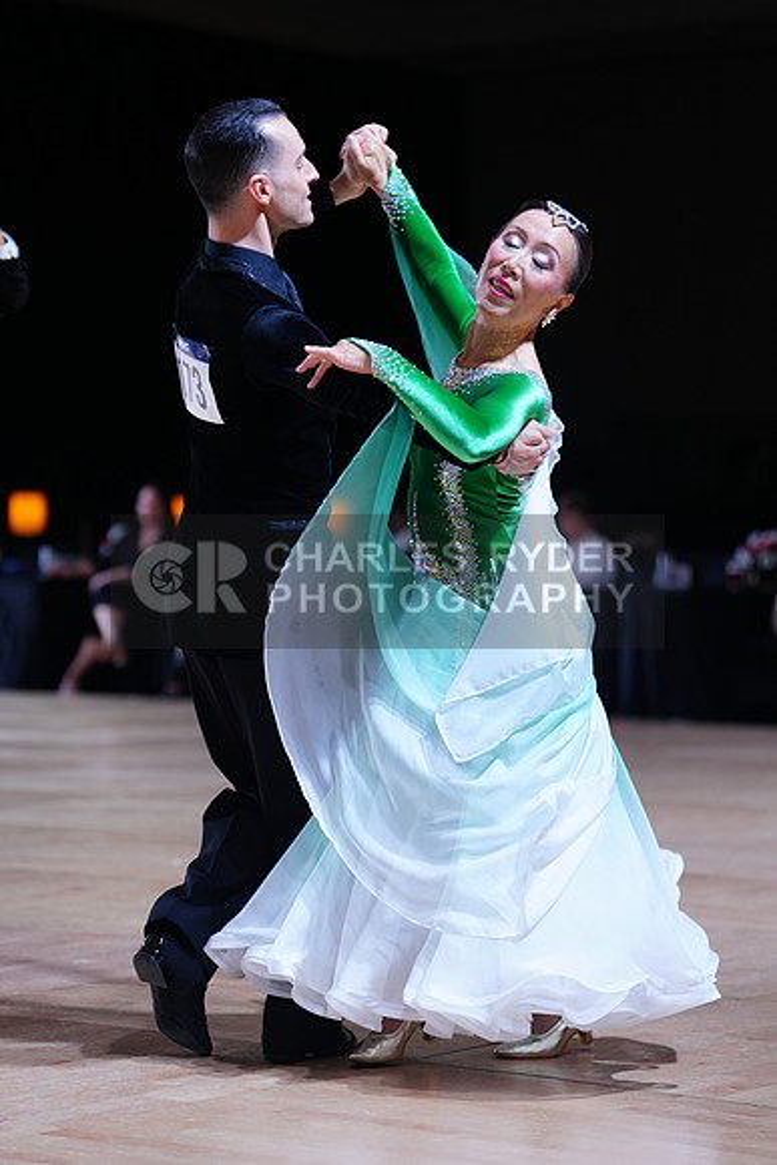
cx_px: 388
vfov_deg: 18.9
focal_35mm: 108
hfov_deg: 12.7
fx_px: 3494
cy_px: 582
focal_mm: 108
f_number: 2.8
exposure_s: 1/500
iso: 800
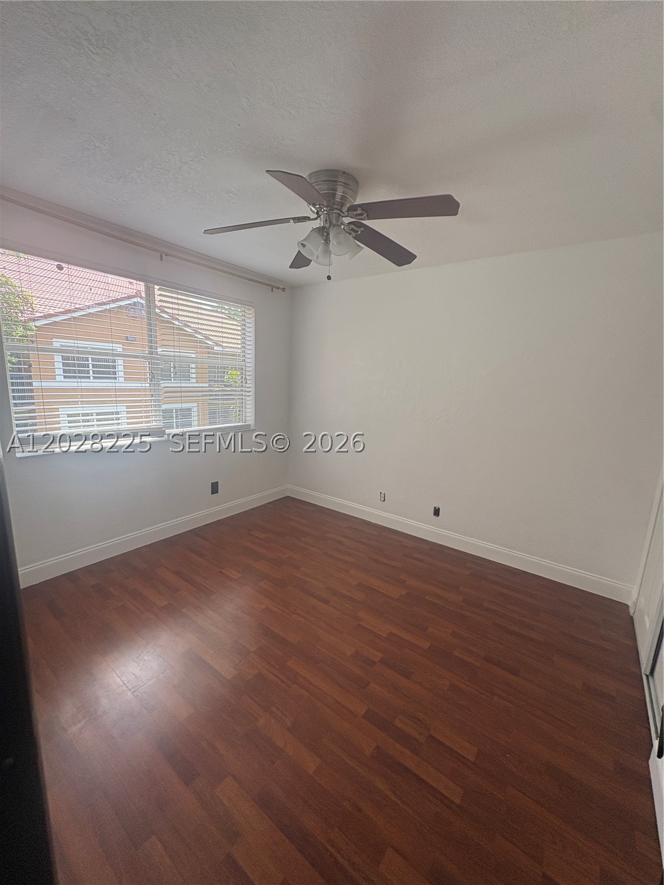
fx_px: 358
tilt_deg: -10.2
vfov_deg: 102.1
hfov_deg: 85.7
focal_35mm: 14
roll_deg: -2.9
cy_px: 442
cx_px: 332
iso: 125
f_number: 2.2
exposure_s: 1/99
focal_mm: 2.22
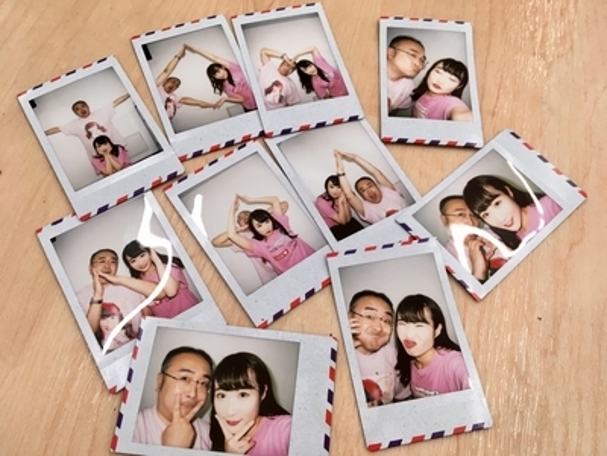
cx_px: 304
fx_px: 509
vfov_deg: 48.2
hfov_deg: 61.7
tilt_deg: -66.9
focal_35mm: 29
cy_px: 228
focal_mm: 4.15
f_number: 2.2
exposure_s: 1/33
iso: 25
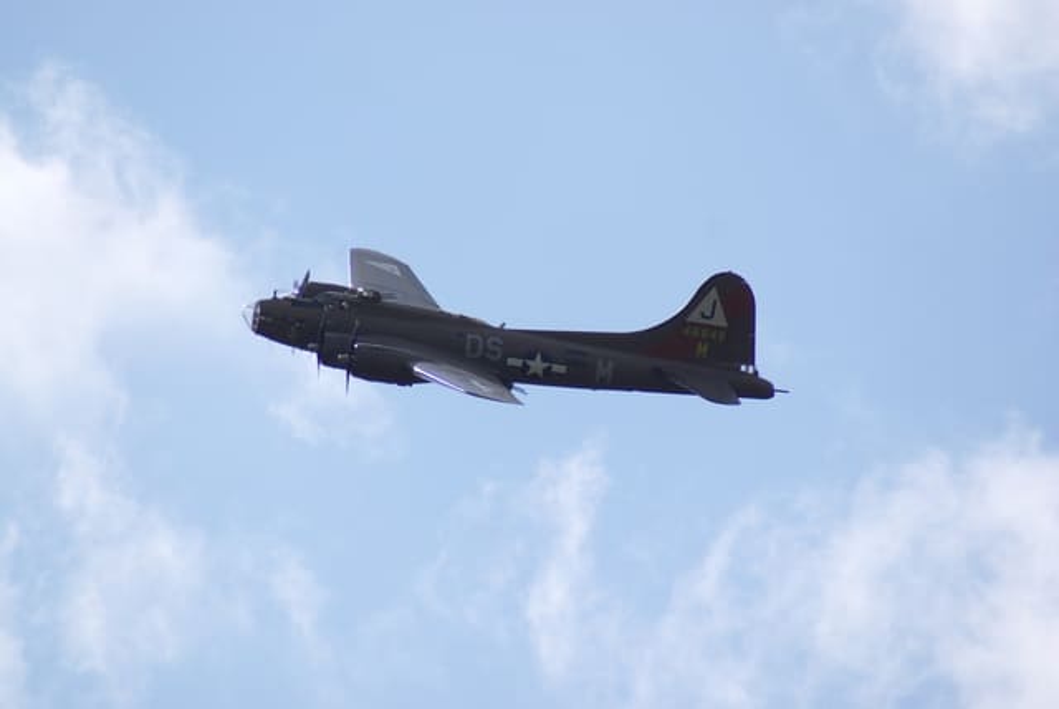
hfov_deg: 4.6
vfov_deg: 3.1
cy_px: 354
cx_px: 530
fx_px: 13249
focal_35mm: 450
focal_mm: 300
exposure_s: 1/640
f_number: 7.1
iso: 80
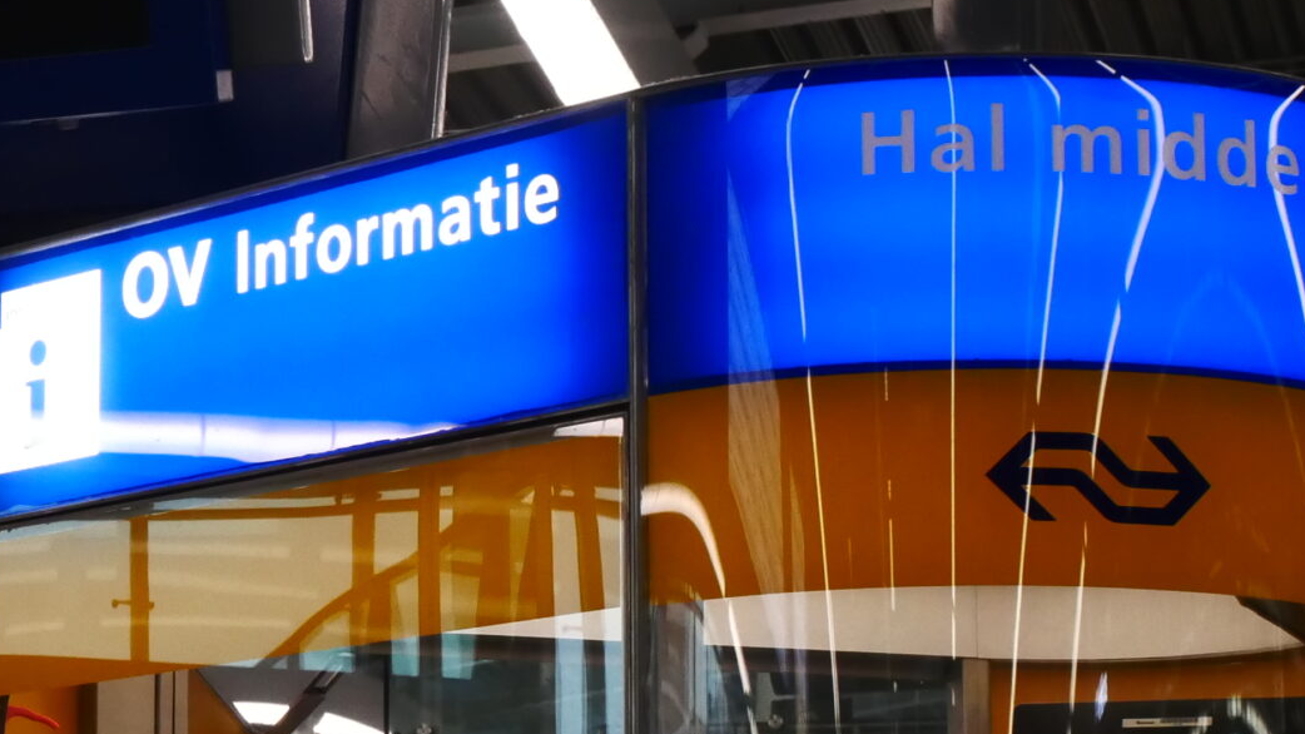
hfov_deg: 13.9
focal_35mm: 150
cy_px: 504
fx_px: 5190
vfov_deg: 8.1
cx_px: -292
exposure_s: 1/60
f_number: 5.4
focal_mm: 28
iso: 2500
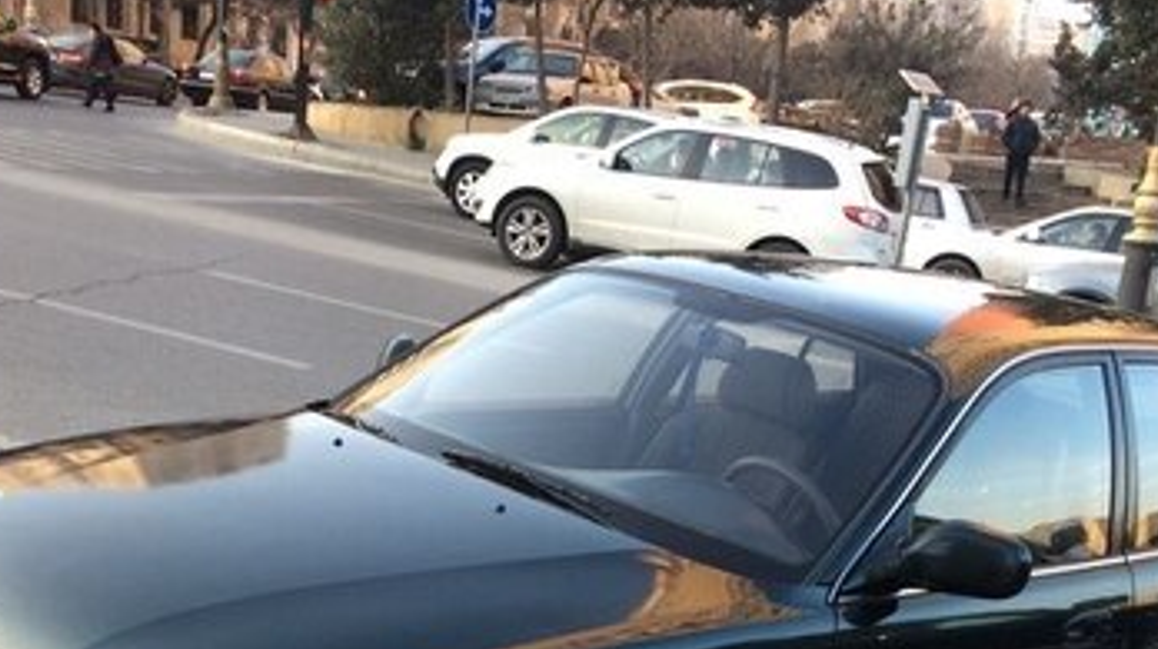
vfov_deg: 18.7
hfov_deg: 34.9
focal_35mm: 60
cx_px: 516
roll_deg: -5.4
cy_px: 810
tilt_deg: -18.1
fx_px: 1841
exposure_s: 1/100
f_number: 2.2
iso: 50
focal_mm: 4.15
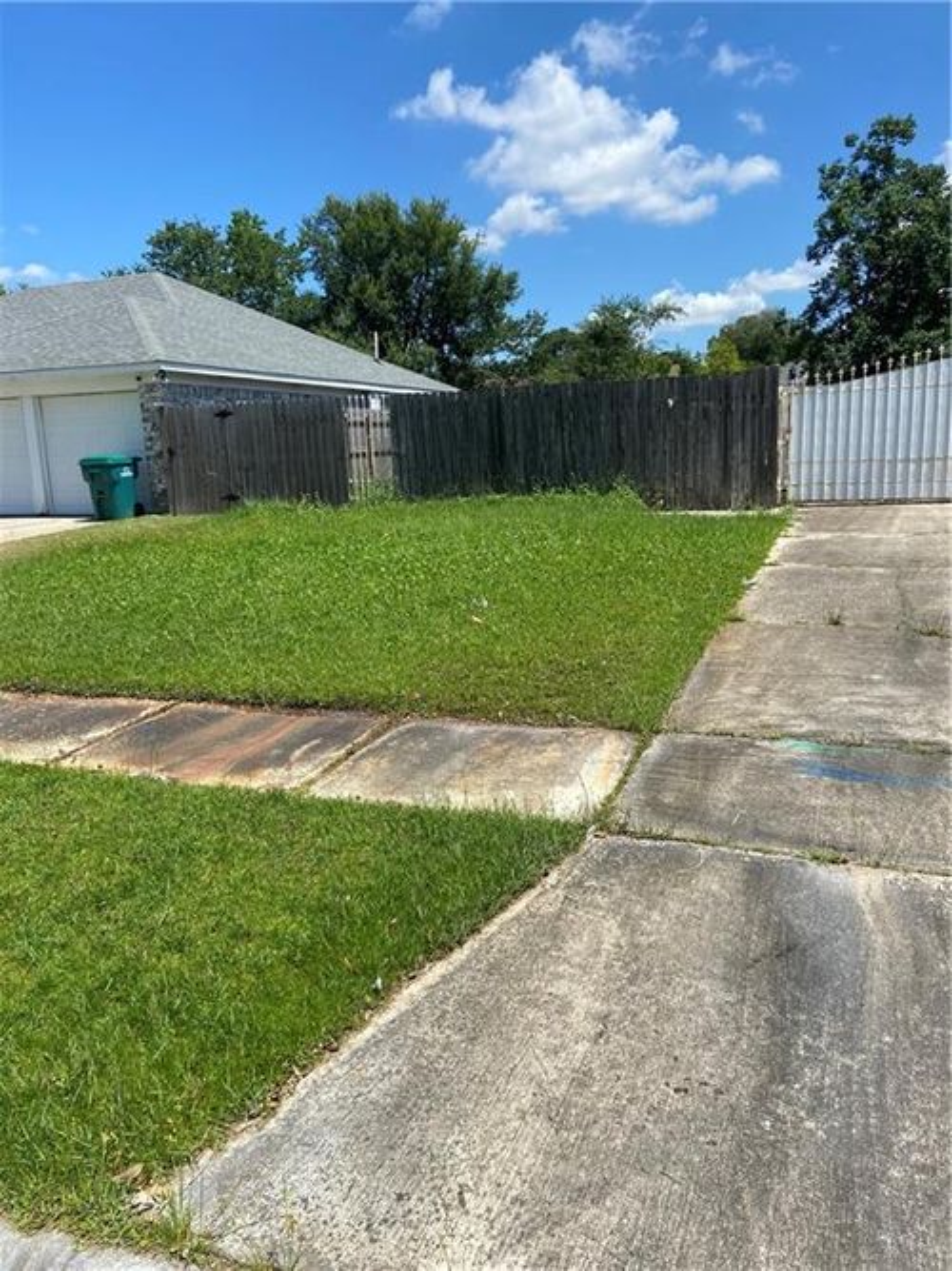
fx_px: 954
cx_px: 476
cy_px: 636
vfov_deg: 67.3
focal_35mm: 26
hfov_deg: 53.0
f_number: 1.8
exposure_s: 1/2817
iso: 32
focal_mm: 4.25
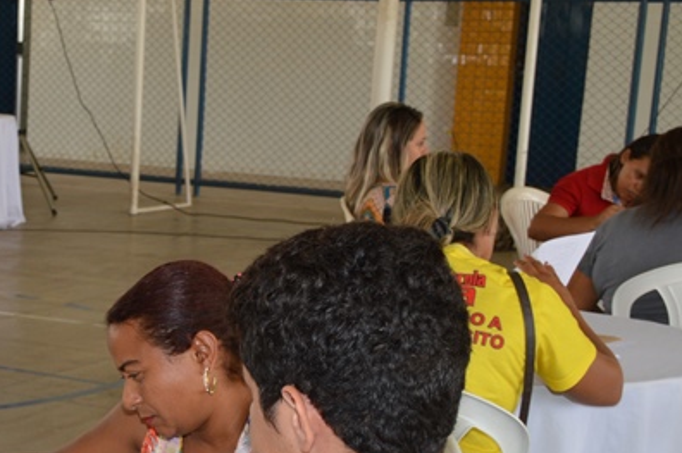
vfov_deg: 15.0
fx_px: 1690
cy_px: 445
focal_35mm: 89
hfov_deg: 21.7
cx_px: -48
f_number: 5.6
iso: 180
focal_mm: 23
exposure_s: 1/125
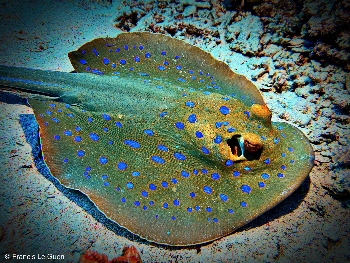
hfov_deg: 67.3
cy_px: 132
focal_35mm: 26
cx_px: 175
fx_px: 263
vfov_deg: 53.1
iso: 50
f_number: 1.5
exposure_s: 1/476
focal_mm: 5.7
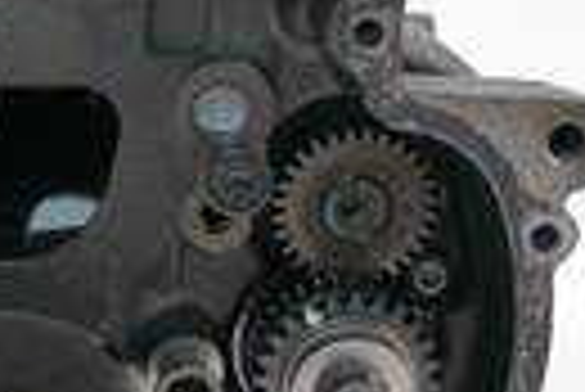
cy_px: 194
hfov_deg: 21.2
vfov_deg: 14.9
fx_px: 1497
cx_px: -22
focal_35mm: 92
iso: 1000
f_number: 3.5
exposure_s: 1/60
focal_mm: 12
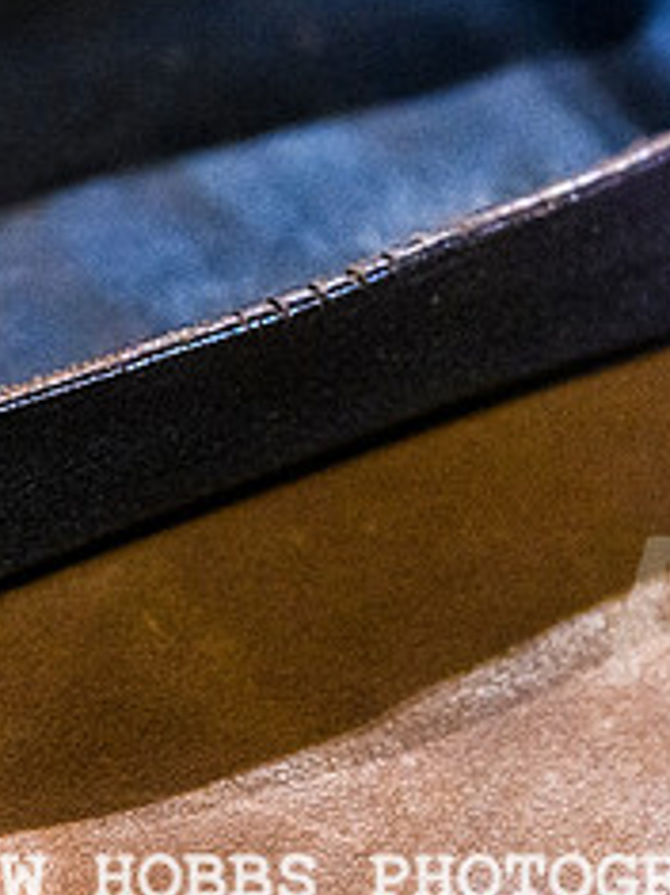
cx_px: 126
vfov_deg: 15.6
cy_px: 377
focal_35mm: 126
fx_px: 3255
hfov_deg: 11.7
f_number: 2.8
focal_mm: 40
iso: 3200
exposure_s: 1/100
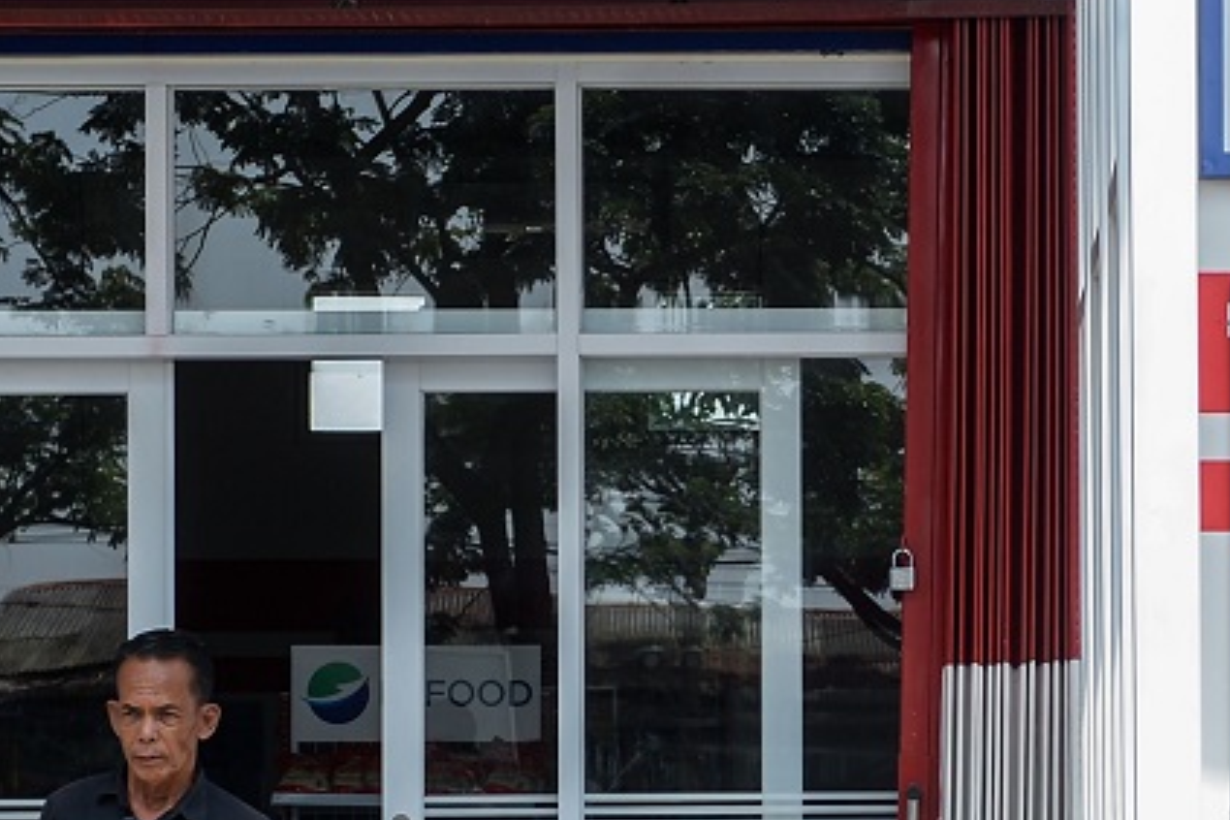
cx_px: 984
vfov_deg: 11.1
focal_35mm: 123
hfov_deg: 16.5
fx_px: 4202
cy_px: 715
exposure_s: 1/1250
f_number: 3.5
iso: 200
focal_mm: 40
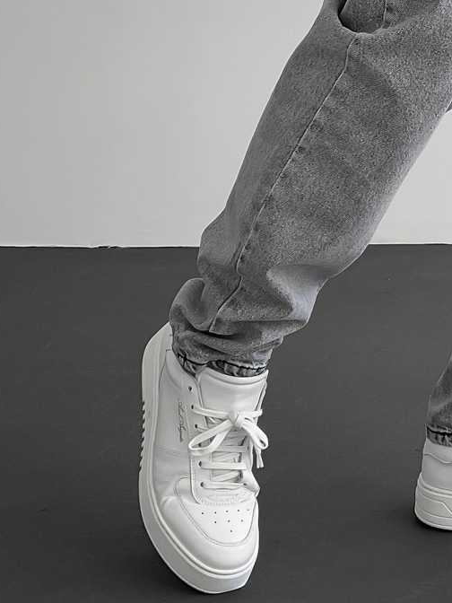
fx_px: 1201
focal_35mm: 69
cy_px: 14
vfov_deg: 26.8
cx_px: 489
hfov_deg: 20.4
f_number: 1.8
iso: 32
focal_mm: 3
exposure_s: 1/120
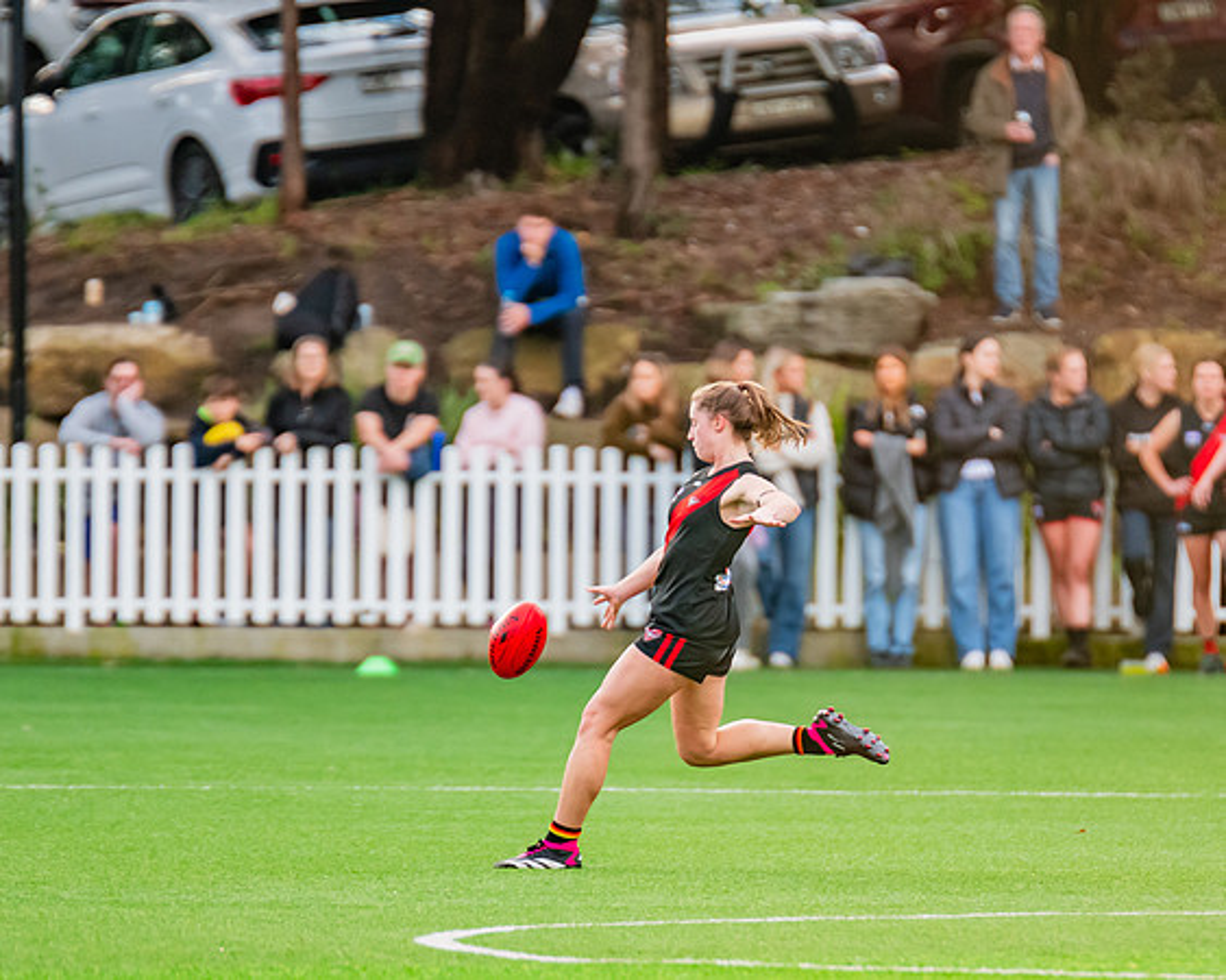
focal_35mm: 749
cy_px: 585
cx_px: 738
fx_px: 27169
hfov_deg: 2.6
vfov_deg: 2.1
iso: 1100
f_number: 4
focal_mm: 420
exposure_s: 1/800
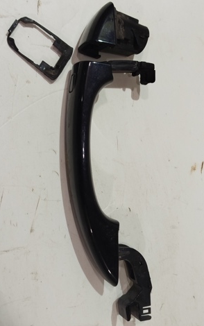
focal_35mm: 52
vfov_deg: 38.9
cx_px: 94
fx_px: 462
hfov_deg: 24.9
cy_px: 162
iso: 160
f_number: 1.7
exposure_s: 1/50
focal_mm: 5.31
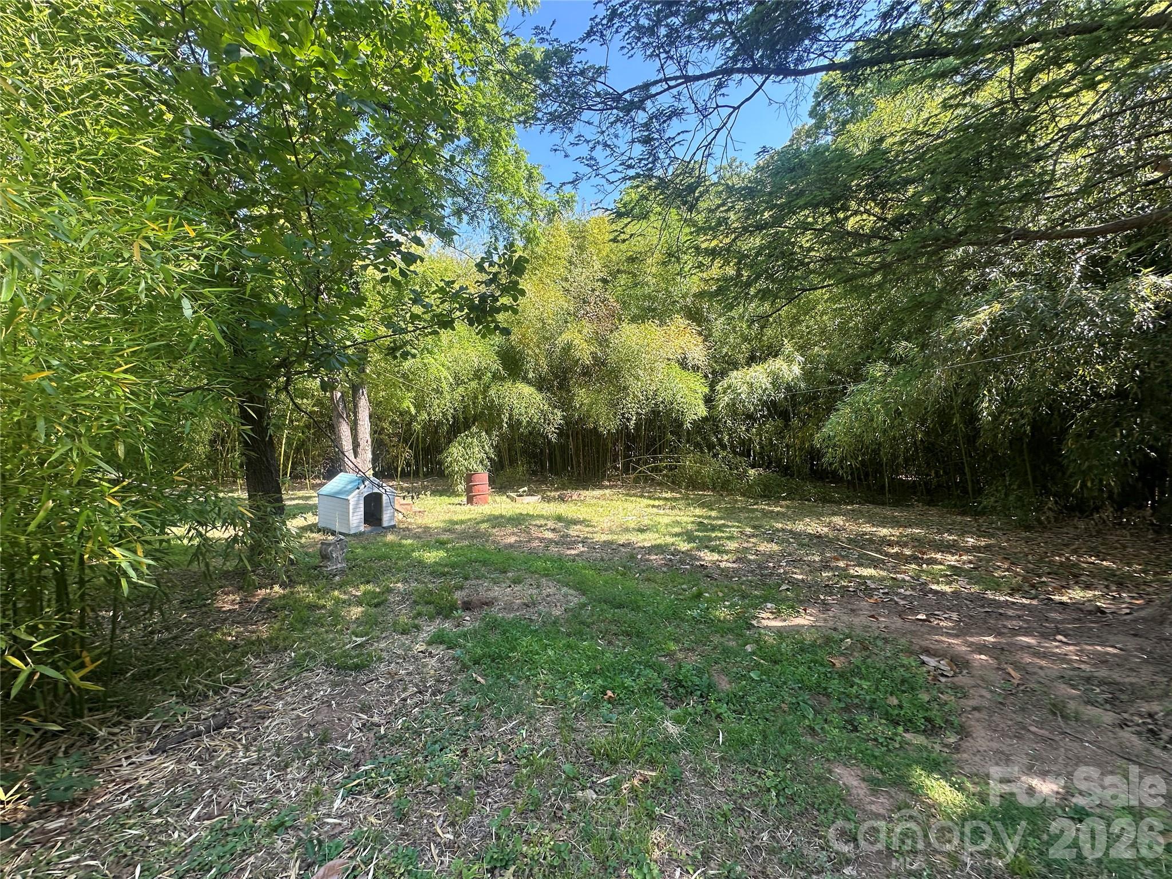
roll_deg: -0.2
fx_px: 474
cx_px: 586
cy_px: 440
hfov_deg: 102.1
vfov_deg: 85.7
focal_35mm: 14
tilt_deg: -3.7
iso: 40
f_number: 2.2
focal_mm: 2.22
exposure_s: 1/237
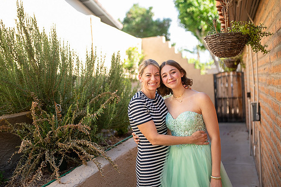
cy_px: 94
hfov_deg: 54.5
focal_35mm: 35
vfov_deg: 37.8
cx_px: 140
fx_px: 273
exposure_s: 1/2500
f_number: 1.4
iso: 400
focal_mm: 35
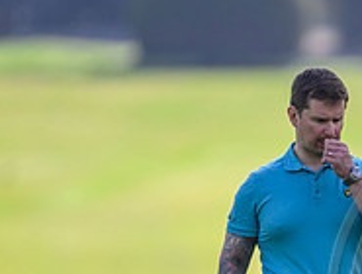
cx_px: 606
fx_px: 14457
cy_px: 303
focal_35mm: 1378
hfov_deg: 1.4
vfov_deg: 1.1
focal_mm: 400
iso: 500
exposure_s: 1/3200
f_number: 2.8
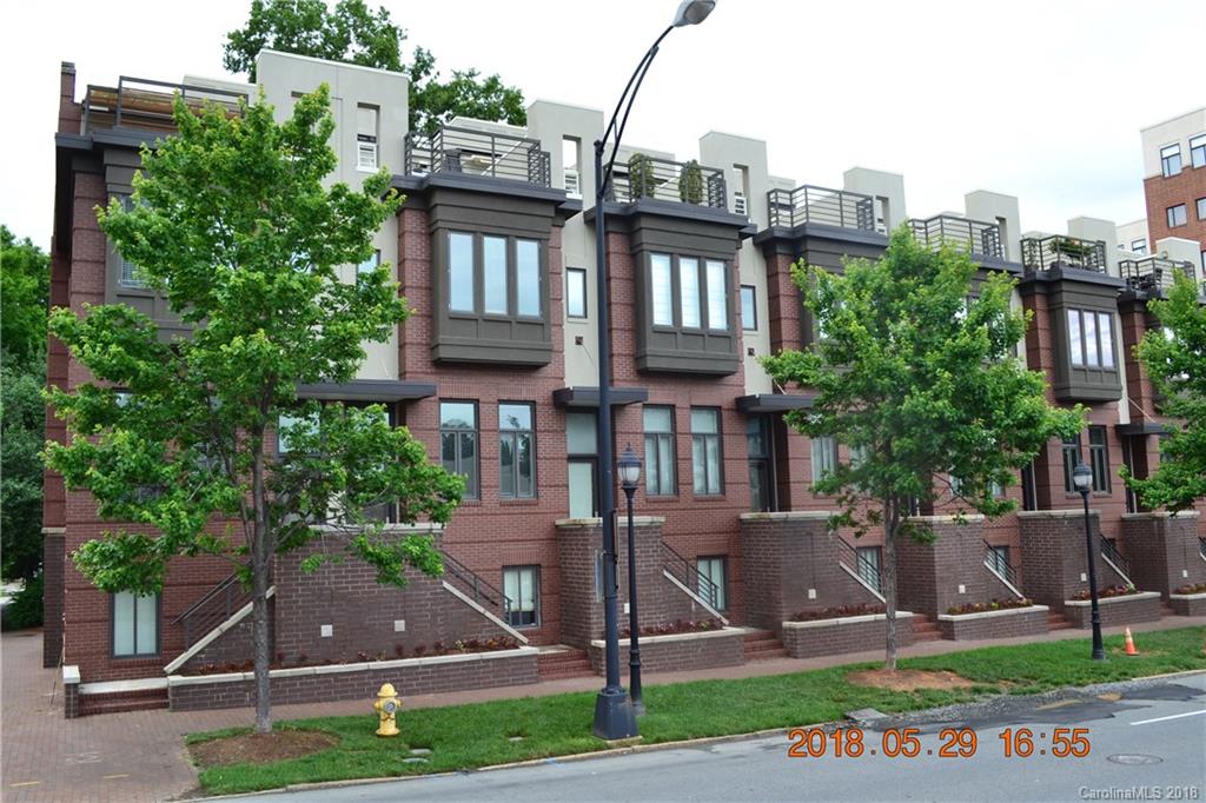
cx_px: 603
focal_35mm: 30
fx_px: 1005
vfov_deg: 43.6
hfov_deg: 61.9
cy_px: 402
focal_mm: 20
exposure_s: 1/125
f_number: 9
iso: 400
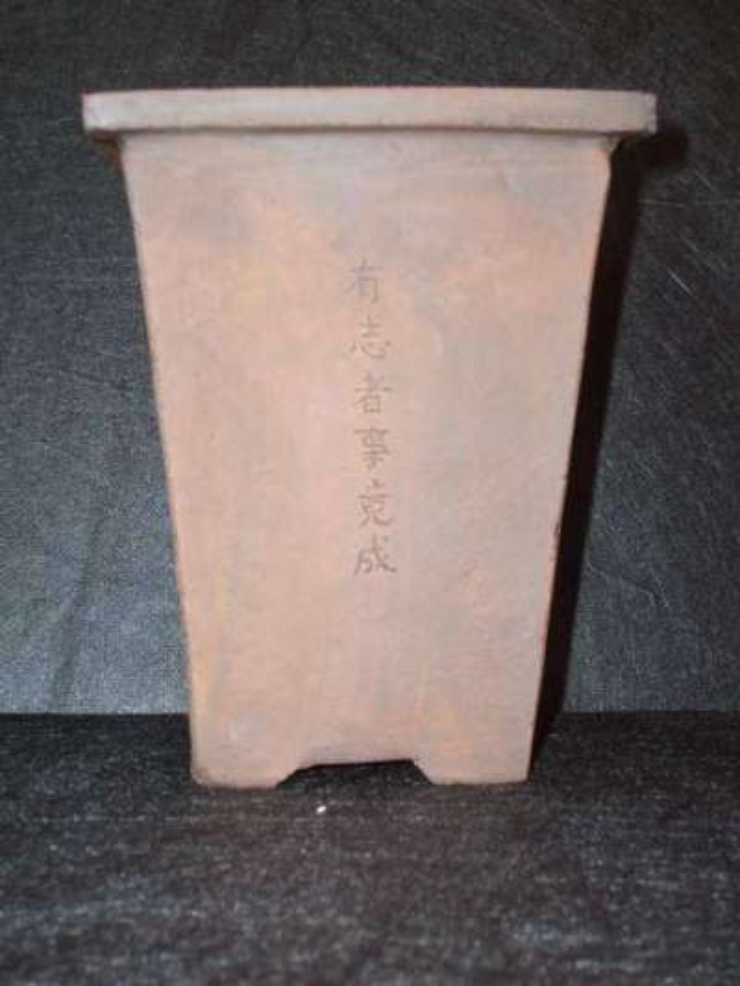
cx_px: 370
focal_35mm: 61
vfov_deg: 31.7
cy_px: 493
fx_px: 1738
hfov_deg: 24.0
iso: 100
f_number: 3.6
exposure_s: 1/60
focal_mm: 10.3
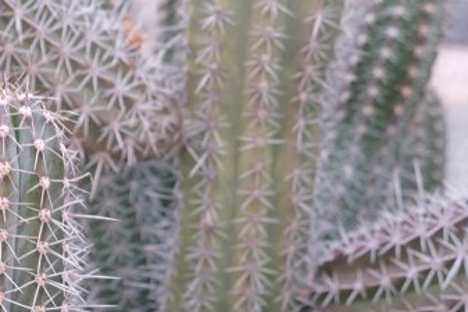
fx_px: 1014
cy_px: 262
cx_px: 172
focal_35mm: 78
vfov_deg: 17.3
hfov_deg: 25.9
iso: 320
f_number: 4
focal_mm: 28.9
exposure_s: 1/5.3
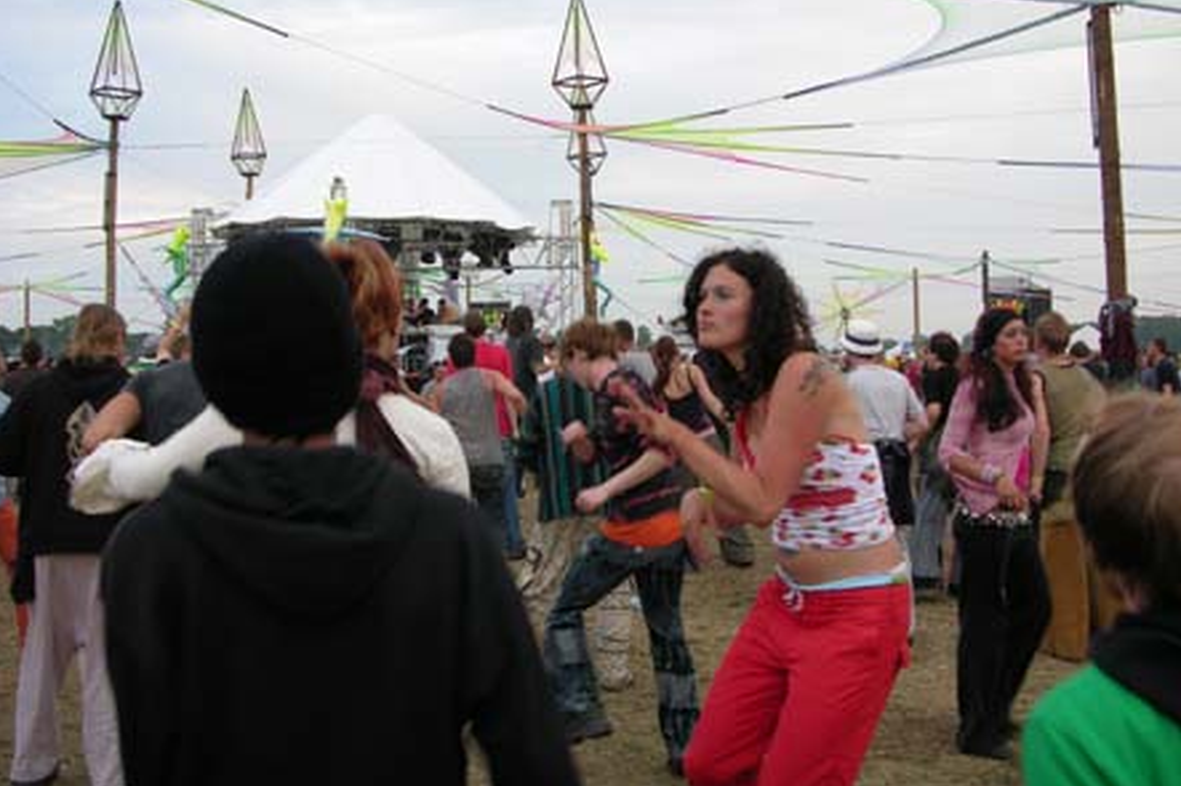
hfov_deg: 51.9
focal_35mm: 37
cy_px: 352
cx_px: 589
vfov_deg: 35.9
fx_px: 1213
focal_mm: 8.9
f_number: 3.2
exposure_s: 1/50.6
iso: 50
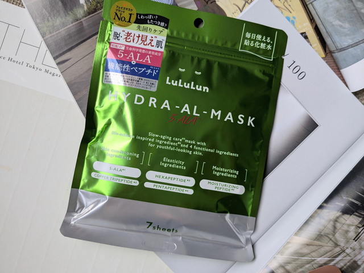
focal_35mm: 27
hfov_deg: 65.3
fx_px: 284
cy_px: 136
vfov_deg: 51.4
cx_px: 182
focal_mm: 4.38
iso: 45
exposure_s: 1/349
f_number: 1.73
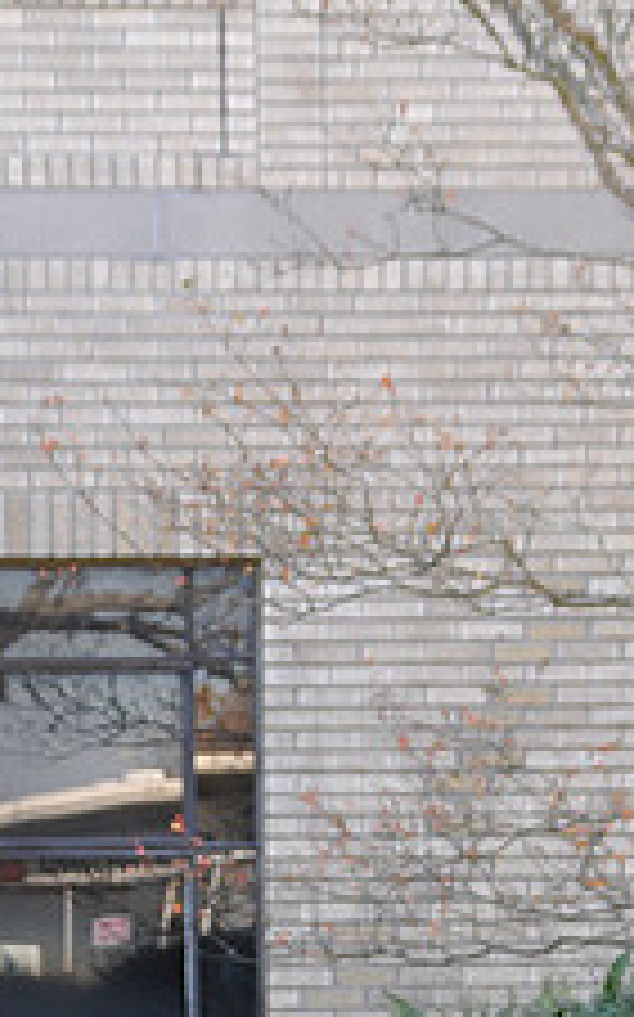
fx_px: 4983
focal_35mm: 180
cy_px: 848
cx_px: 198
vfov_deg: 11.6
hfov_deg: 7.3
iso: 400
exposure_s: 1/100
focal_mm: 46
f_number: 5
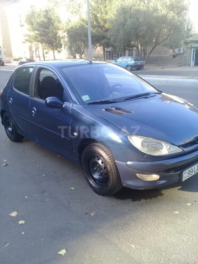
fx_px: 236
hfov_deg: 45.4
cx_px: 99
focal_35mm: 31
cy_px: 132
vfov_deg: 58.4
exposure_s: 1/100
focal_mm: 3.3
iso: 50
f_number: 2.2
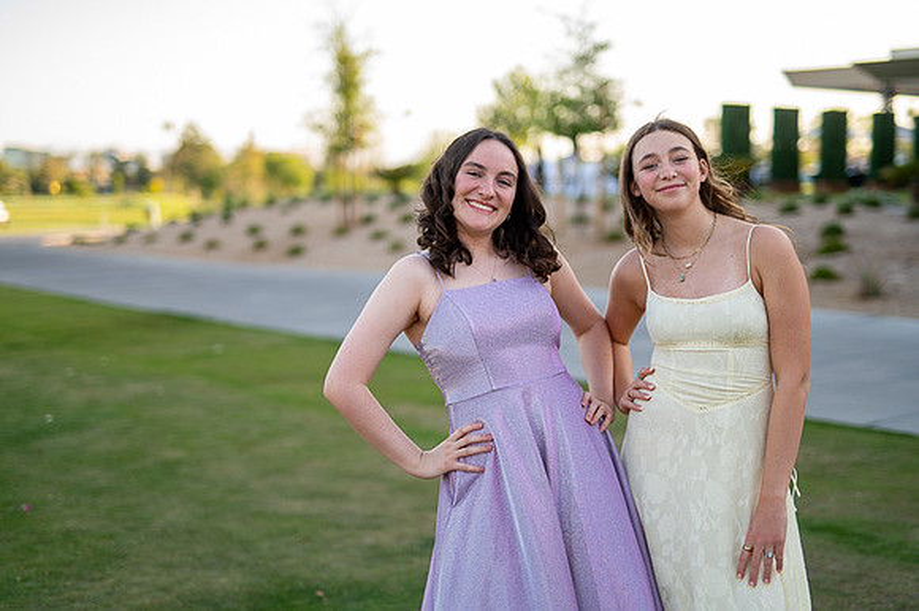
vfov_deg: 27.0
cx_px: 460
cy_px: 306
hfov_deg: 39.6
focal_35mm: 50
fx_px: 1276
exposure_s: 1/640
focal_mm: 50
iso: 100
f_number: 1.4
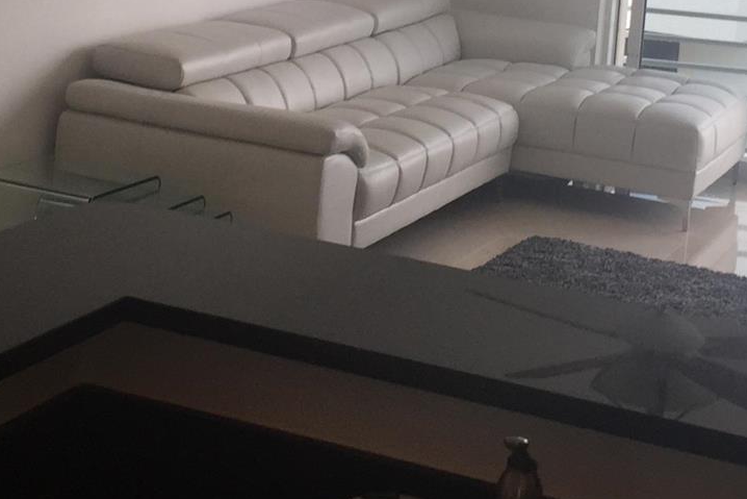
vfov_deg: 15.4
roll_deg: -5.3
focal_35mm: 86
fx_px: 1785
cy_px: -89
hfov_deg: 23.6
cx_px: 370
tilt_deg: -4.1
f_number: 2.2
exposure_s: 1/120
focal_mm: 4.15
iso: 32
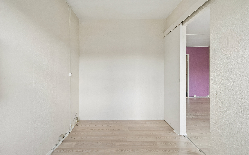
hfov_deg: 94.3
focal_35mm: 17
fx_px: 115
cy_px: 78
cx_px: 127
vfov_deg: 68.0
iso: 200
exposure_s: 1/100
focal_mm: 16
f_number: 5.6
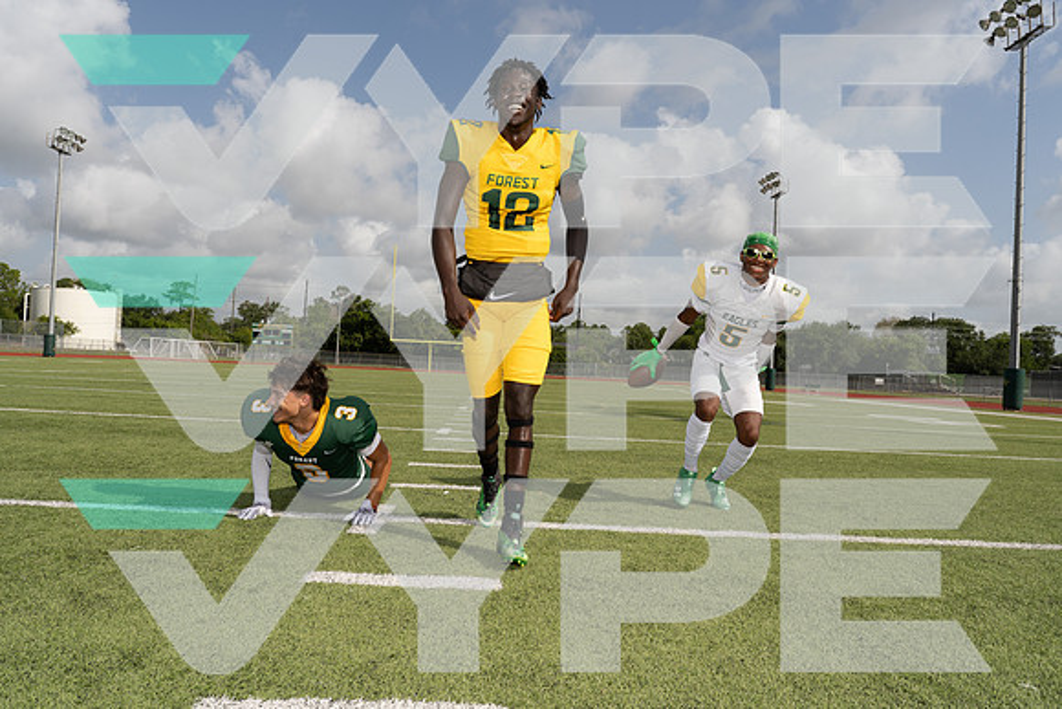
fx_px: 767
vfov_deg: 49.6
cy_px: 354
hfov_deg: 69.4
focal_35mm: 26
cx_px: 531
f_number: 11
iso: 100
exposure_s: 1/250
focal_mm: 26
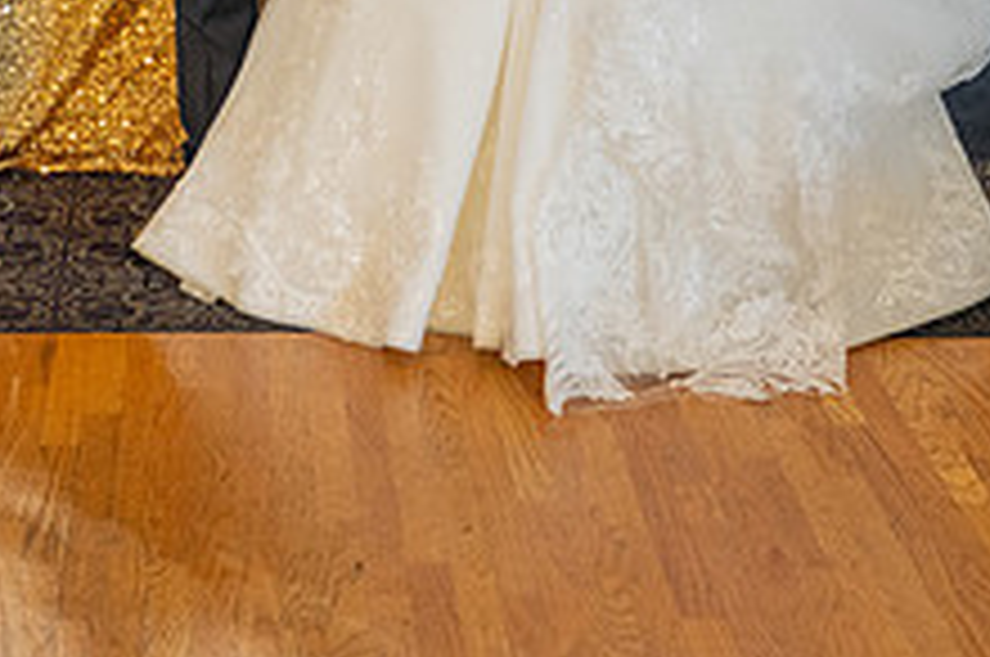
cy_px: -344
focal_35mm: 105
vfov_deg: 12.3
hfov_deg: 19.4
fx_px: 2883
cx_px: 346
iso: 800
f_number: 4
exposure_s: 1/80
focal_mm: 29
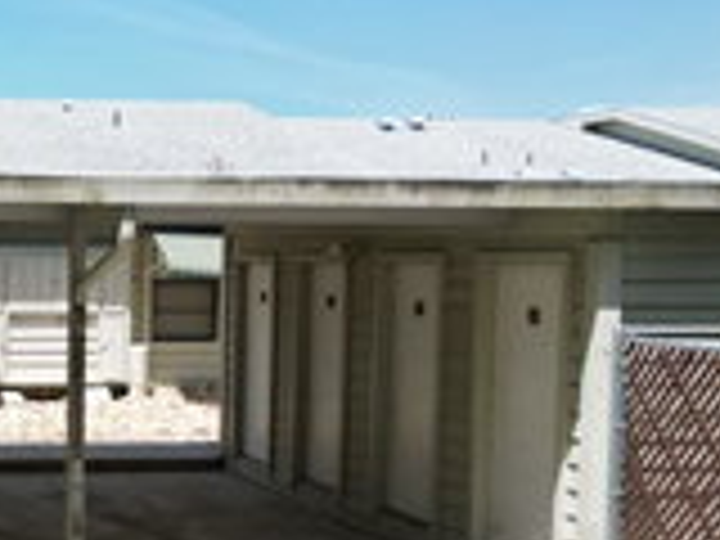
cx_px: -128
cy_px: 351
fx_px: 1331
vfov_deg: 22.9
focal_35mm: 64
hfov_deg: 27.0
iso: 140
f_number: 1.7
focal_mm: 6.72
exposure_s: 1/2500
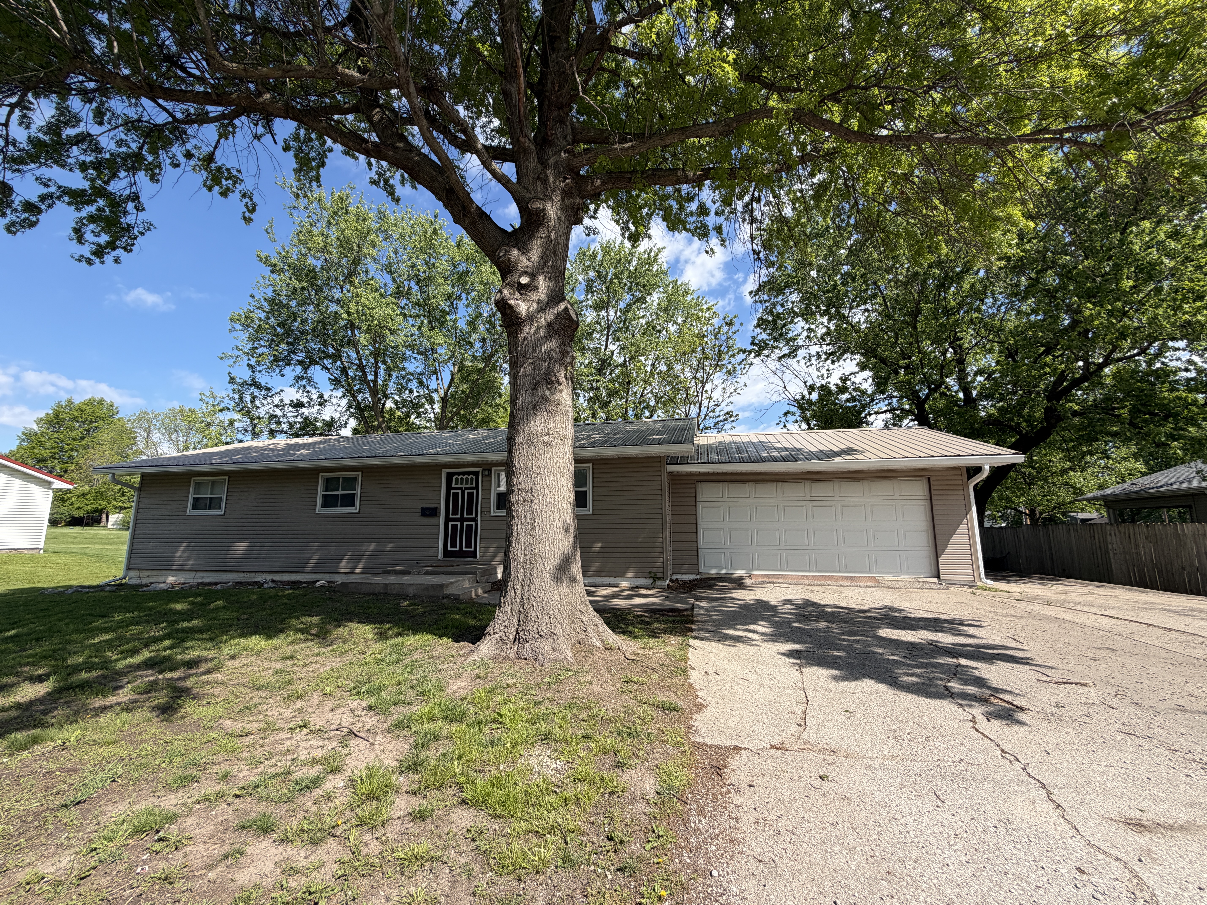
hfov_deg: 102.1
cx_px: 604
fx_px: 488
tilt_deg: +9.1
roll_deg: +1.9
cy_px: 452
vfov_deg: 85.7
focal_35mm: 14
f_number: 2.2
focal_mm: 2.22
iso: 32
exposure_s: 1/770
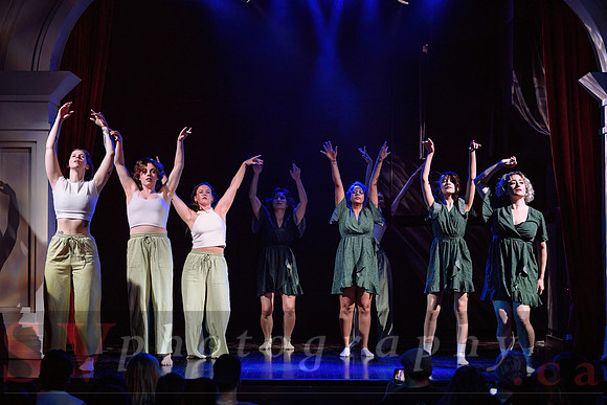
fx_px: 1740
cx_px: 304
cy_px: 202
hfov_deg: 19.8
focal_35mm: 103
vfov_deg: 13.3
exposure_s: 1/160
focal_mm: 102
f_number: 2.8
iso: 1600
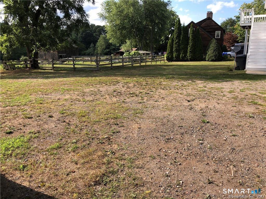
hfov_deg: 63.4
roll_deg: +0.8
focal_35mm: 28
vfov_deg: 49.7
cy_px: 100
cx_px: 133
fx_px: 215
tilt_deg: -12.8
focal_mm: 4
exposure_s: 1/823
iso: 20
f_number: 1.8
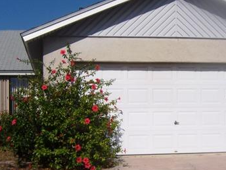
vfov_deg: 21.9
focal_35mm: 67
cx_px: 124
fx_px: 437
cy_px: 105
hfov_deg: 29.0
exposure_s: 1/1600
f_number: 4.5
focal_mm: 6.2
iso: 80
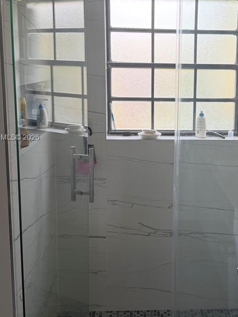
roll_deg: -1.4
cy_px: 138
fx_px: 431
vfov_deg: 40.4
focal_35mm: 47
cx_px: 176
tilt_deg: -10.2
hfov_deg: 30.4
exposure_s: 1/237
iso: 100
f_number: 1.78
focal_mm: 6.76
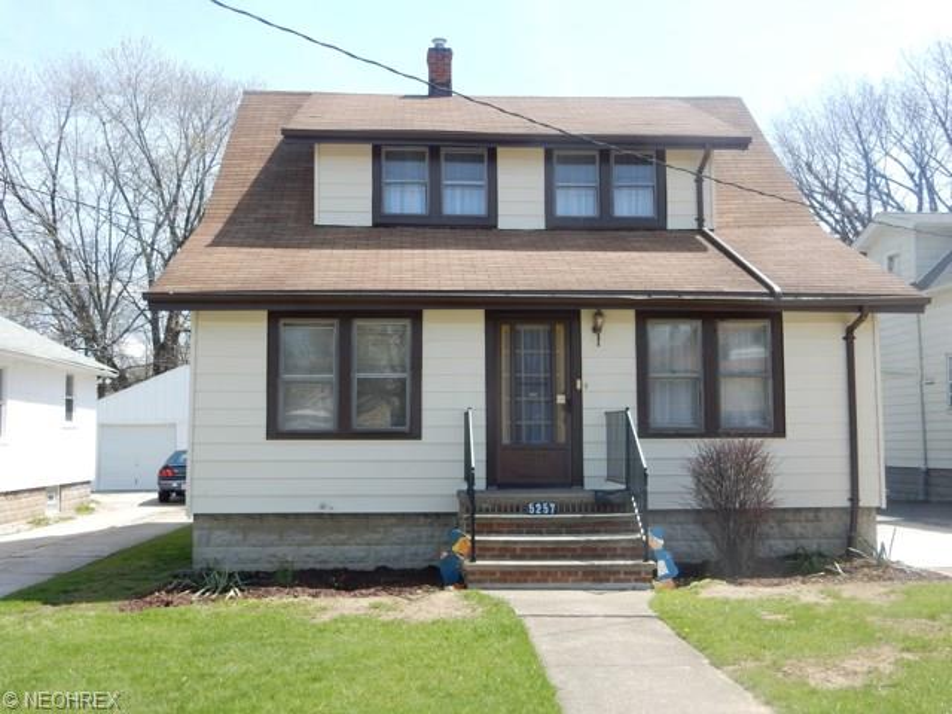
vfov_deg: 39.7
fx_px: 990
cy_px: 357
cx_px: 476
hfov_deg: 51.4
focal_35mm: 36
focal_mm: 6.4
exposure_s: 1/500
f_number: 4
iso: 125
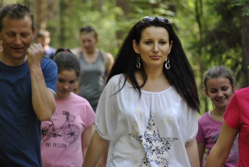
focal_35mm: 300
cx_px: 124
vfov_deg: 4.6
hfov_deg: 6.9
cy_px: 84
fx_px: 2079
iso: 800
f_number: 5.6
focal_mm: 200
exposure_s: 1/125
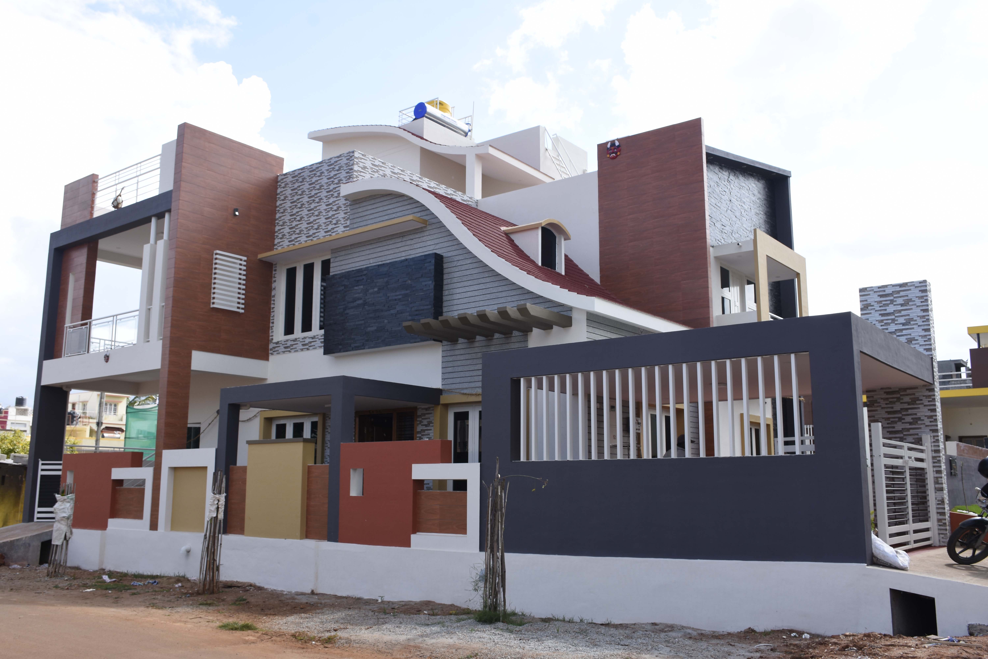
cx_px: 494
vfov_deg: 40.0
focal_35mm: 33
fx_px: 906
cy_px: 330
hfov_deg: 57.2
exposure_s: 1/160
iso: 125
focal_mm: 22
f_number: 9
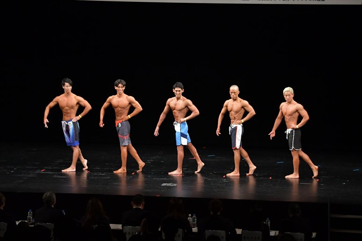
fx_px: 1176
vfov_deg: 11.7
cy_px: 120
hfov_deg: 17.5
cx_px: 181
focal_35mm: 117
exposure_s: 1/400
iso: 3200
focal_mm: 78
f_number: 5.6
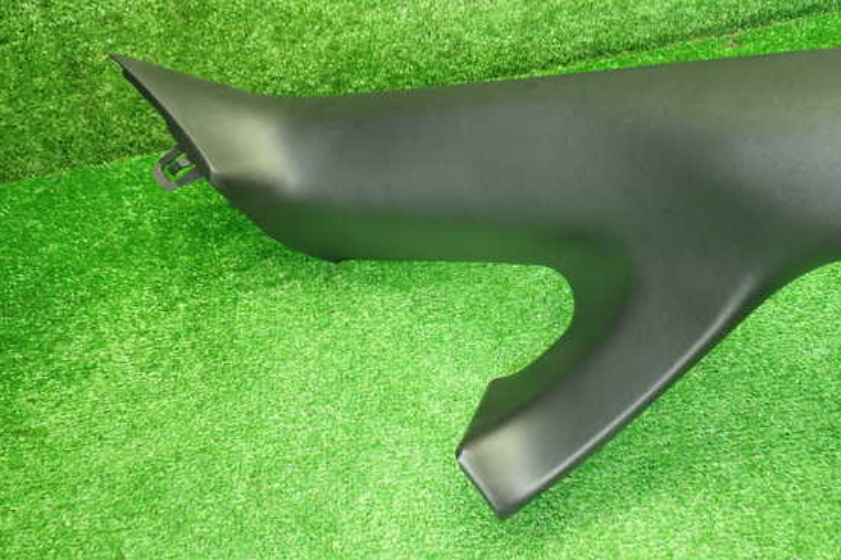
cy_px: 270
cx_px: 446
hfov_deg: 55.8
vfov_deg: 38.9
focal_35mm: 34
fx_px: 794
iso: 400
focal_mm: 5.4
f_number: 2.3
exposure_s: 1/30
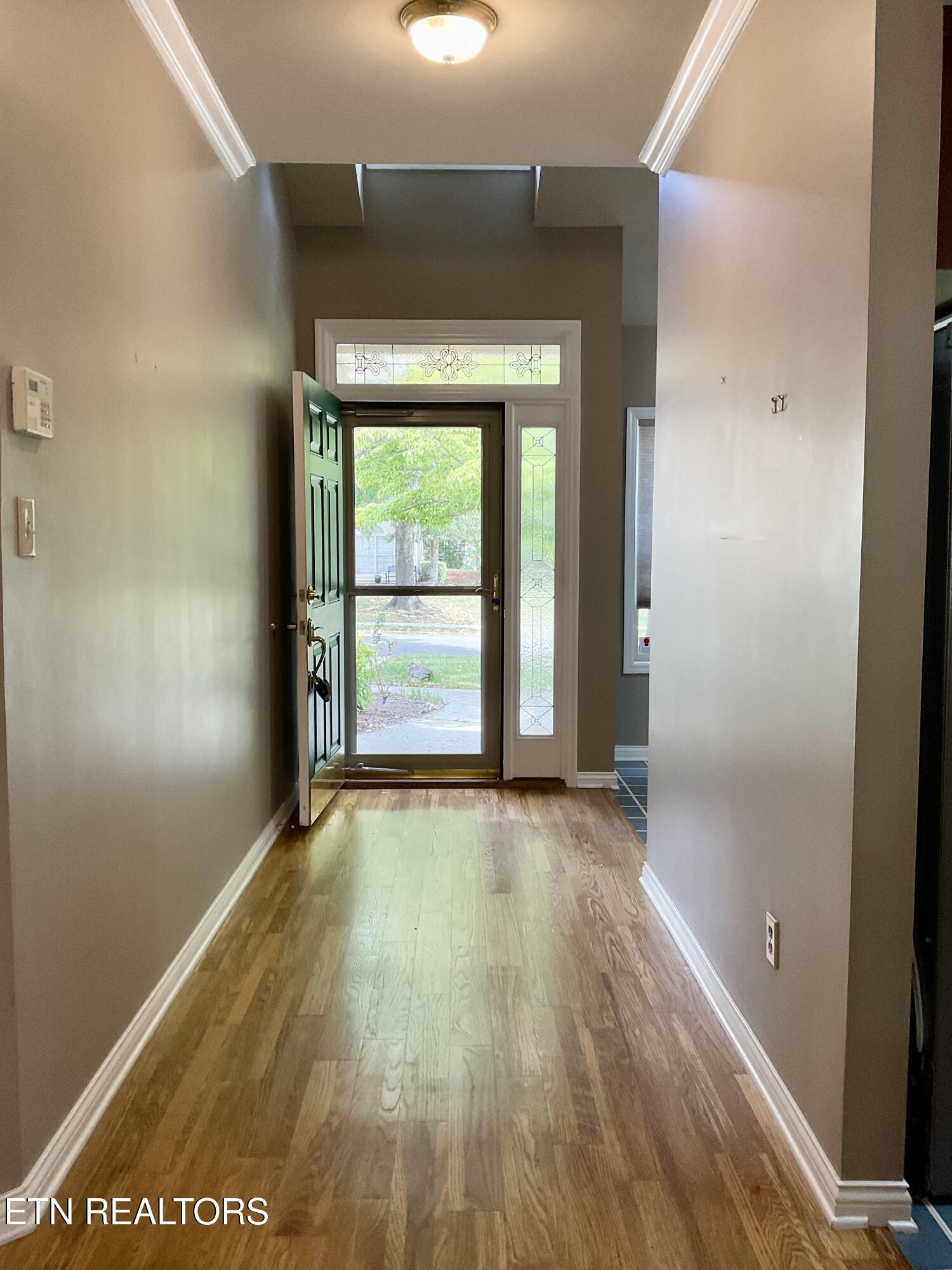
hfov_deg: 48.2
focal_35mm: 29
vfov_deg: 61.7
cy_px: 635
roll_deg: -1.1
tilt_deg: -5.4
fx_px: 1063
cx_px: 476
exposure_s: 1/120
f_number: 1.8
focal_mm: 3
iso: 40
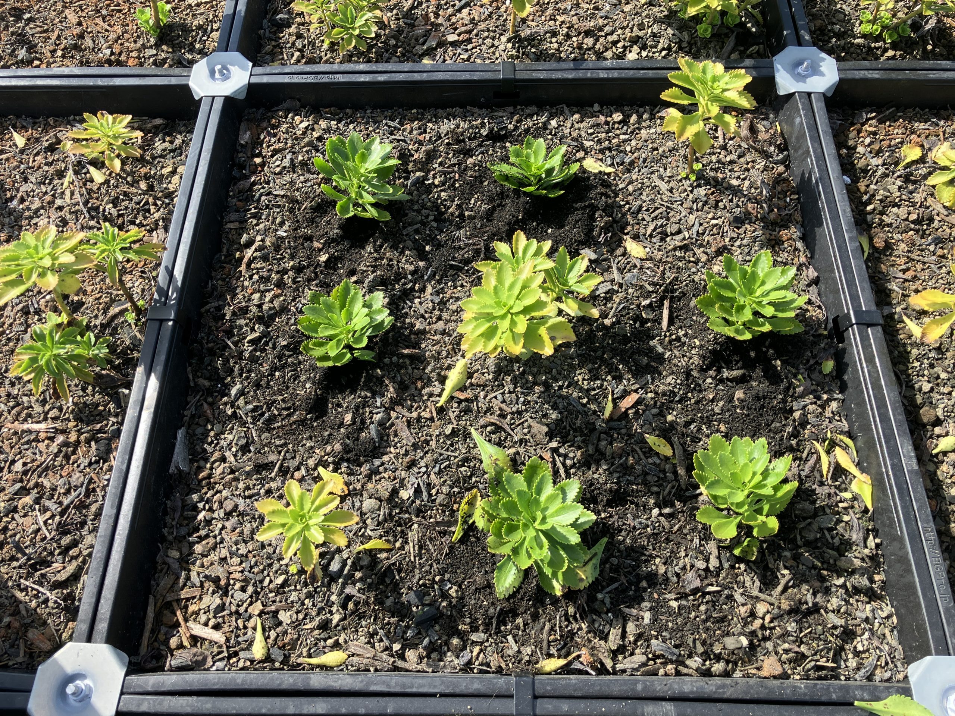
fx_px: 772
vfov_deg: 49.7
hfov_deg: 63.4
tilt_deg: -62.3
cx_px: 478
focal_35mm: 28
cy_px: 358
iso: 32
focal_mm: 3.99
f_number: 1.8
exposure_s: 1/534
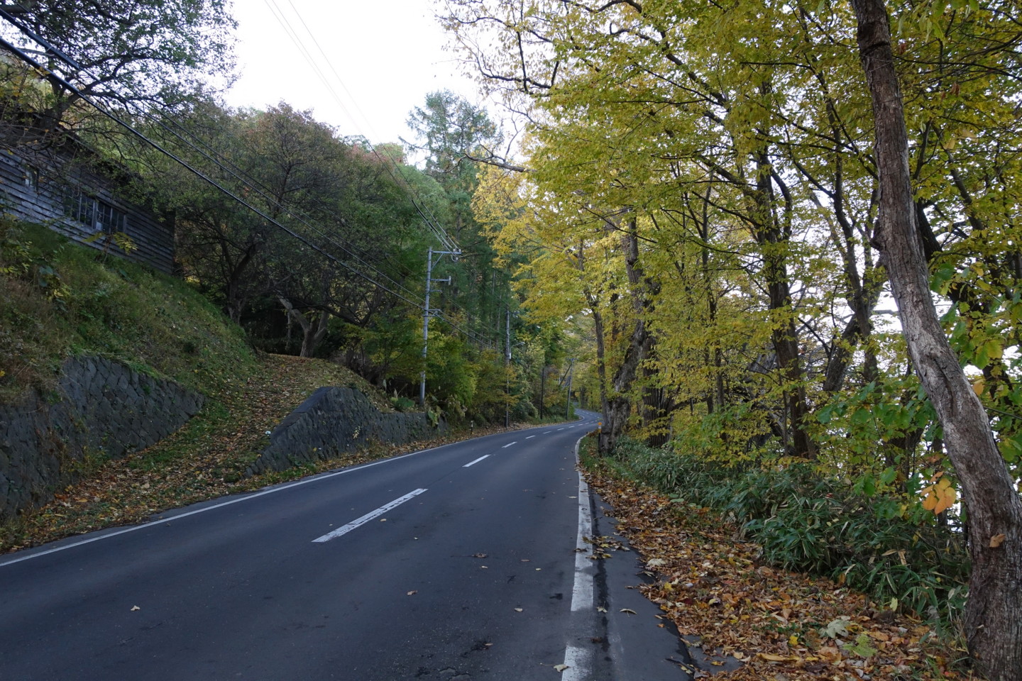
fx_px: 681
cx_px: 511
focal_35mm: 24
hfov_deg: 73.7
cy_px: 340
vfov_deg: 53.1
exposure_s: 1/320
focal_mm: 8.8
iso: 800
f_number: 4
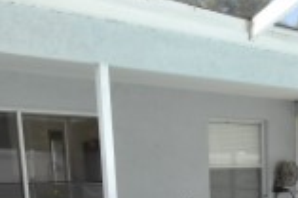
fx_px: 570
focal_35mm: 69
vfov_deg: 17.9
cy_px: 282
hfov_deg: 27.6
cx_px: 300
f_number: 3.5
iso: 800
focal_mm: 10
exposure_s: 1/2000
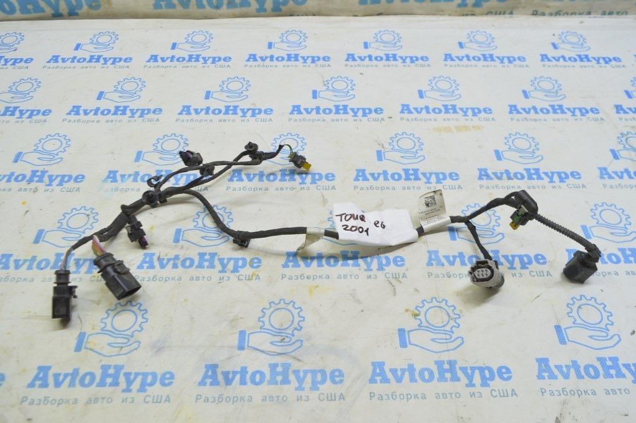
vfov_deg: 43.5
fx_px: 530
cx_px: 318
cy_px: 212
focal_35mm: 30
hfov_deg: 62.0
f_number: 5.6
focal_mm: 20
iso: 400
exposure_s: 1/20
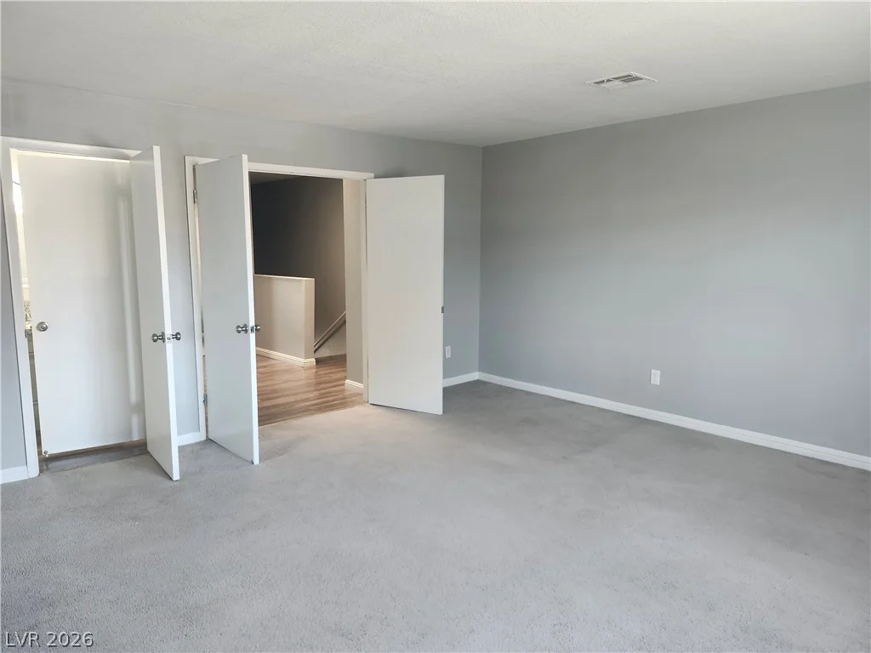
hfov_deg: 73.9
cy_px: 326
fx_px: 579
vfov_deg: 58.9
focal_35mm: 23
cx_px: 436
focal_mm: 5.54
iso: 400
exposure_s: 1/120
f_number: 1.8
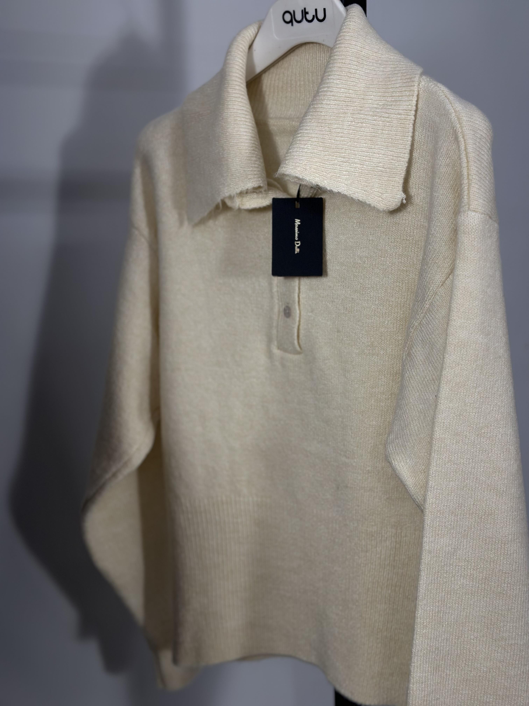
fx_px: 978
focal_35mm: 48
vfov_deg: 39.7
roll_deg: +1.2
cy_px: 353
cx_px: 264
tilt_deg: -9.3
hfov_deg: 30.3
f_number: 1.78
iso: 64
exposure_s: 1/151
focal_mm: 6.86
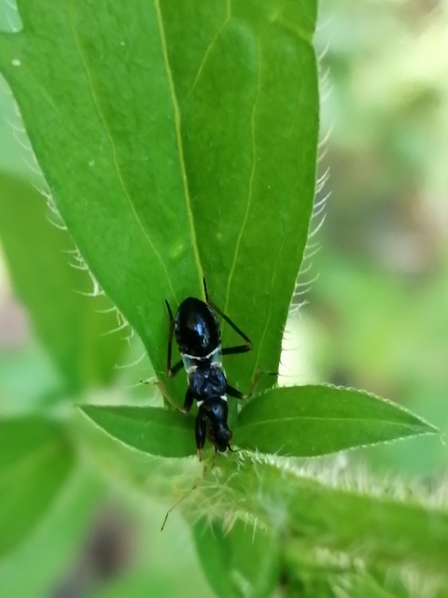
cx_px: 224
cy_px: 299
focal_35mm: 104
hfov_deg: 14.2
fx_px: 1795
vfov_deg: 18.9
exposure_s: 1/30
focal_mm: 3.46
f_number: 1.8
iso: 80
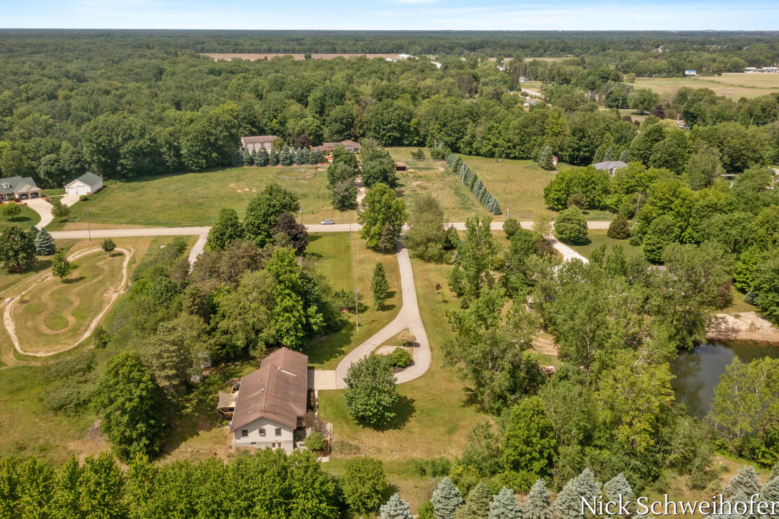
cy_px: 258
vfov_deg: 44.9
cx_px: 384
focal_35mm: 29
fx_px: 627
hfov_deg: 63.7
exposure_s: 1/400
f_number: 11
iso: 100
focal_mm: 10.26
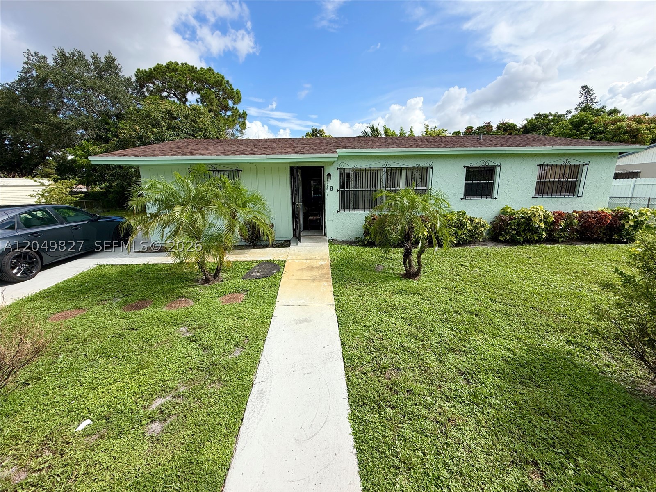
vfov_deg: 85.7
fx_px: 265
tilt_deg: -12.5
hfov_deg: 102.1
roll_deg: +1.3
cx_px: 328
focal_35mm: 14
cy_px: 246
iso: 25
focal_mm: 2.22
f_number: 2.2
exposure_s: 1/770
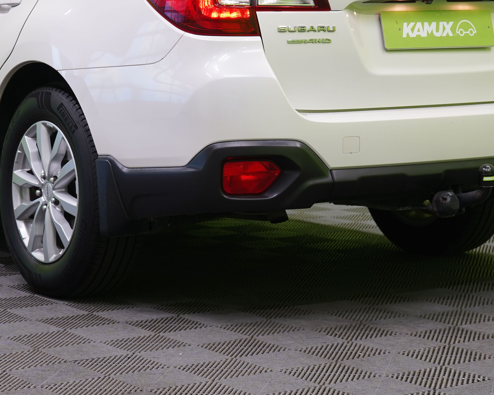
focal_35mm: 109
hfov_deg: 17.6
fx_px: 1594
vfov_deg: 14.0
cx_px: 175
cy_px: 31
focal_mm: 52
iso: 400
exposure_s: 1/30
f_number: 5
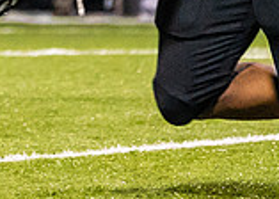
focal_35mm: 1381
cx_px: -347
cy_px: -209
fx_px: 10938
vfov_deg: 1.0
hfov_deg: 1.5
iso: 6400
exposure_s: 1/800
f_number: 5.6
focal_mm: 235
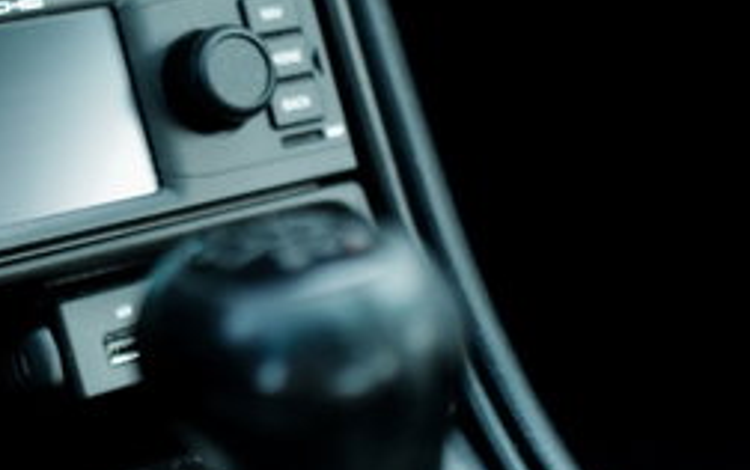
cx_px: -36
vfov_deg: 15.0
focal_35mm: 87
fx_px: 1780
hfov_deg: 22.7
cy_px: 132
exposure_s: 1/50
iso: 400
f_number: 1.7
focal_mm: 28
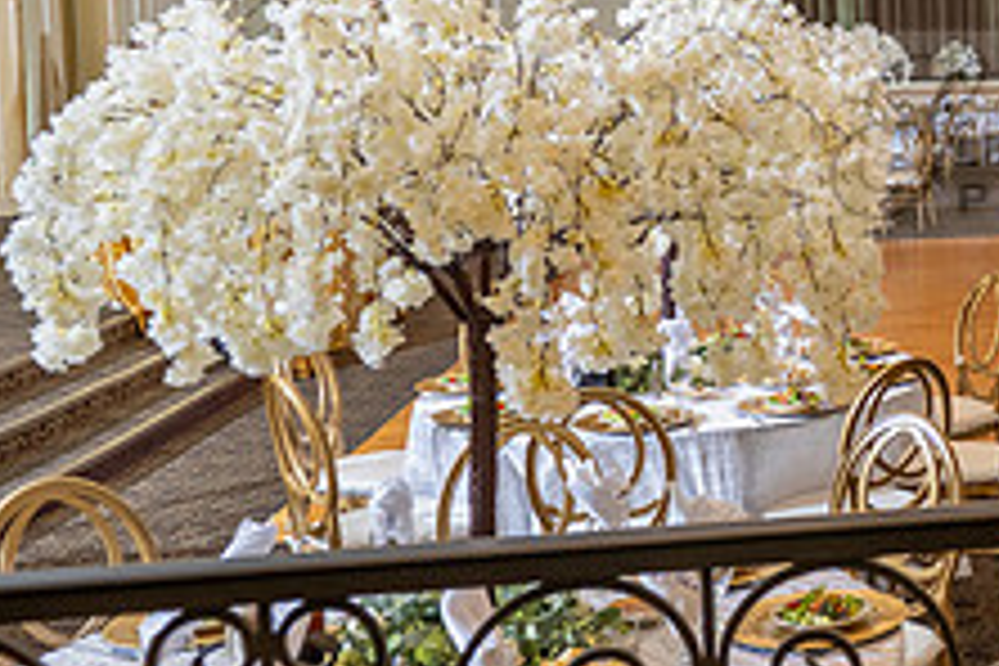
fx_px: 1748
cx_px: 1184
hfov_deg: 28.1
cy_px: 137
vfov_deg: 21.3
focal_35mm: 63
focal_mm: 24
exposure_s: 1/125
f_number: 4
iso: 800
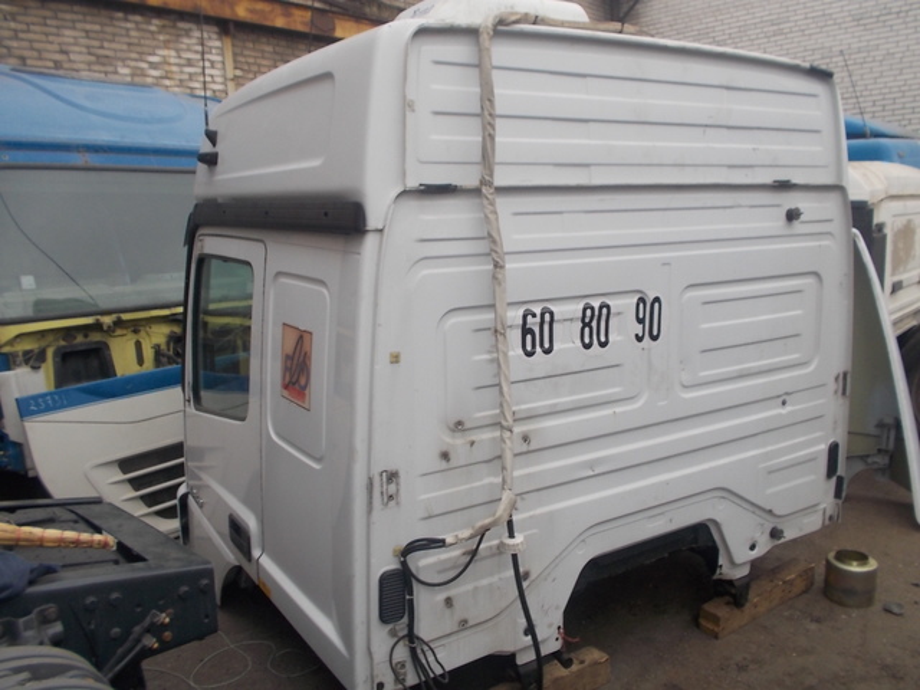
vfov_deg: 48.2
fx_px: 771
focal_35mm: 29
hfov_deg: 61.7
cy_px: 345
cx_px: 460
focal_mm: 4.1
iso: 80
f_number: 3.3
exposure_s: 1/40
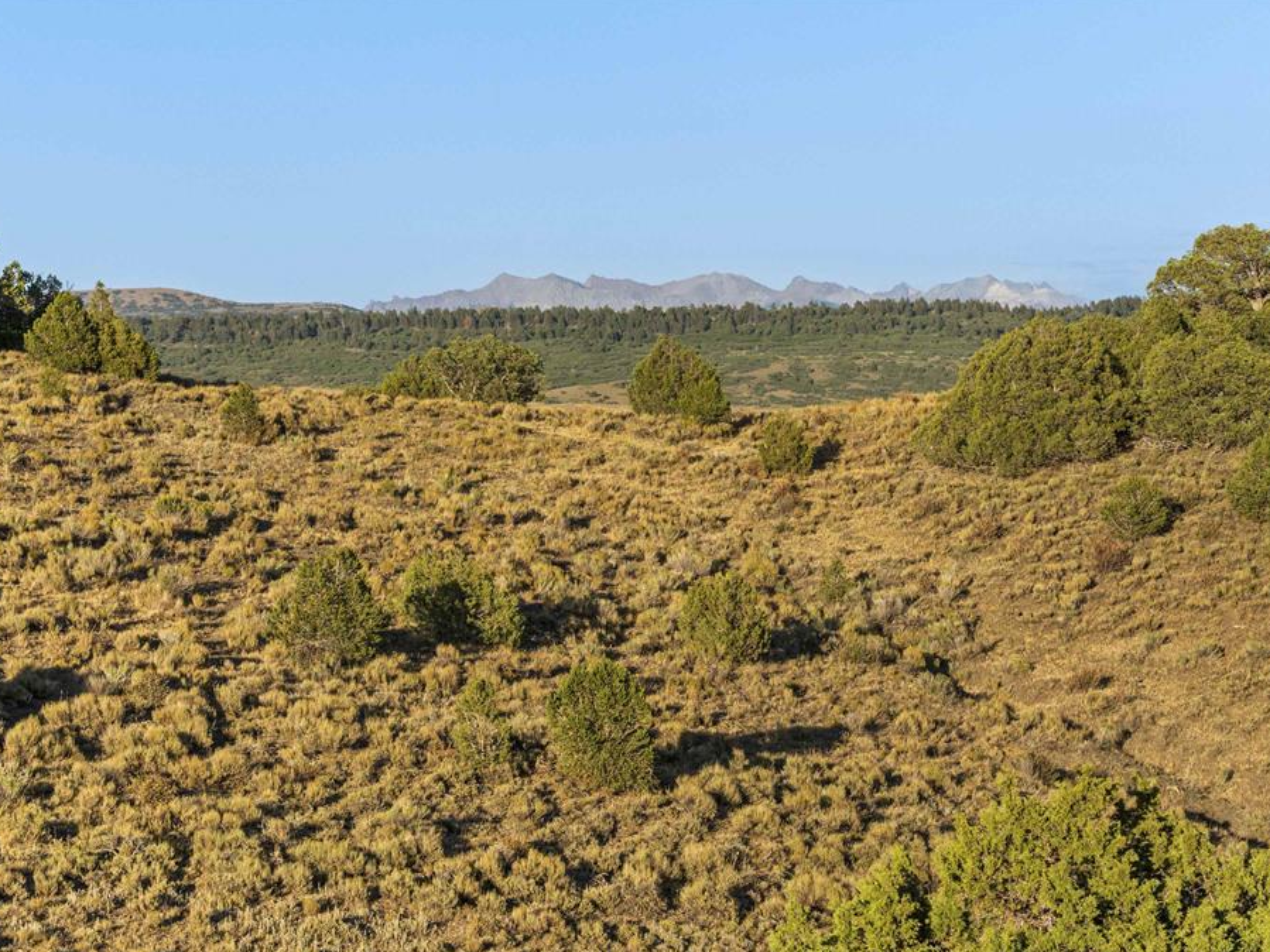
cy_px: 476
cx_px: 613
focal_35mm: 115
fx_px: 4219
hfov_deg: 17.1
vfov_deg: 12.9
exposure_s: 1/160
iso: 1000
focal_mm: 105
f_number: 20
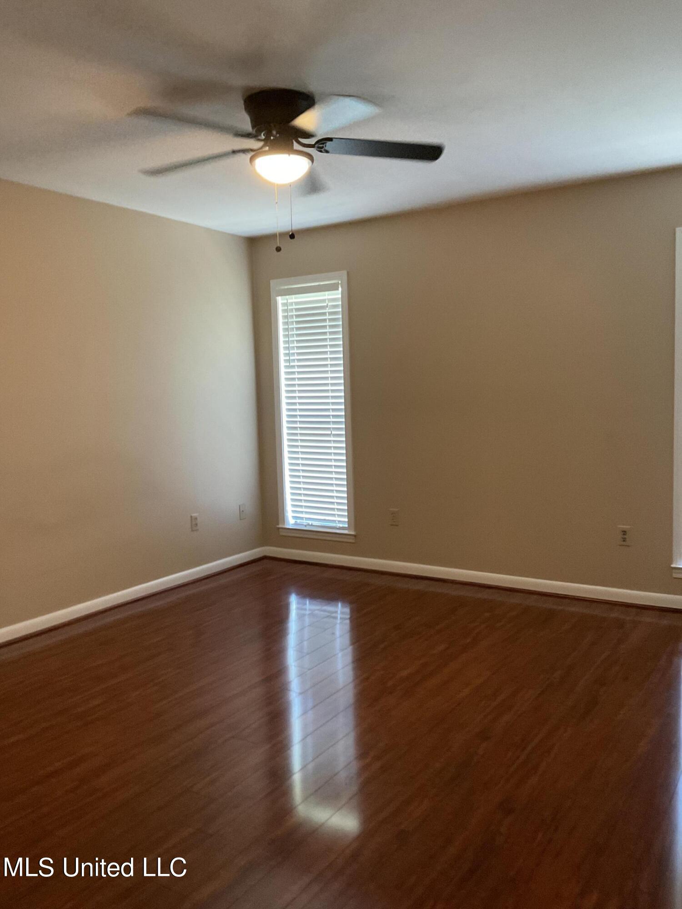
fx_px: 762
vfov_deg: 61.7
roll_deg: +0.3
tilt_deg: -5.4
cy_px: 454
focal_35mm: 29
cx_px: 341
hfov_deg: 48.2
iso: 250
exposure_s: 1/40
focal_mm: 3
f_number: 1.8
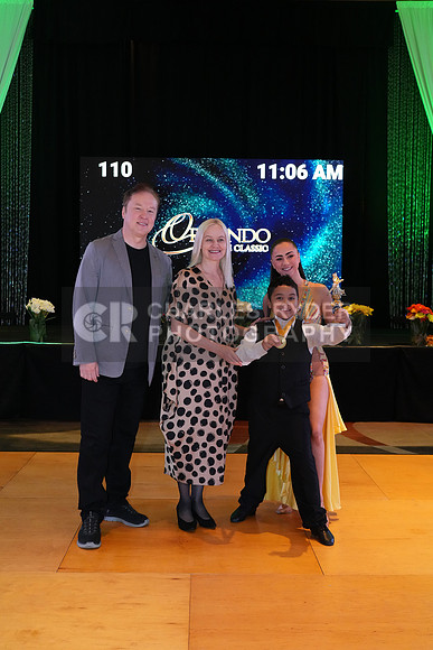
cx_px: 216
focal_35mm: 39
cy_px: 325
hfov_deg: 34.2
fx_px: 703
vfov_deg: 49.5
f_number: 4.5
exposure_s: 1/250
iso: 4000
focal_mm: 39
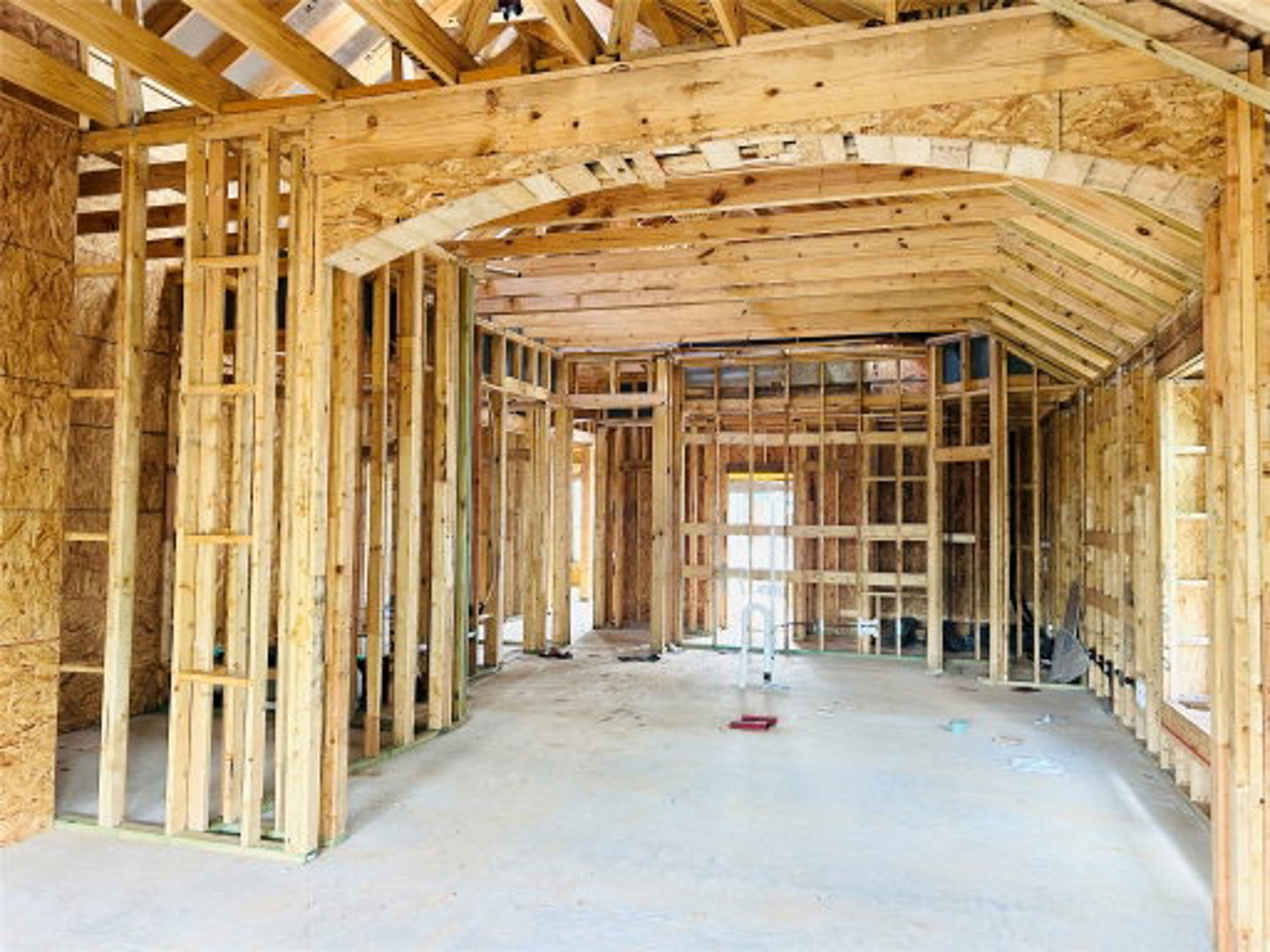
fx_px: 954
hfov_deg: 67.3
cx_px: 635
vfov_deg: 53.1
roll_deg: -0.5
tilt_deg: +2.6
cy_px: 476
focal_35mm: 26
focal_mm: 5.7
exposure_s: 1/60
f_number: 1.5
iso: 160
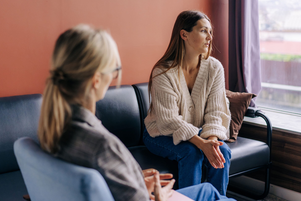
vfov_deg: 23.4
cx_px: 152
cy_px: 96
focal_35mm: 58
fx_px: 485
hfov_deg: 34.5
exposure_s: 1/250
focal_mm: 55
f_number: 2.5
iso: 1000
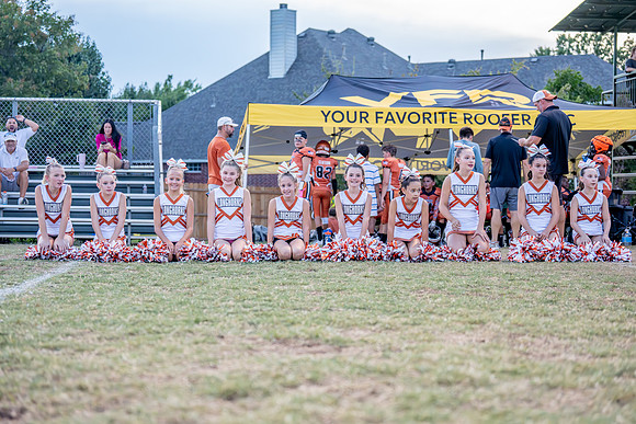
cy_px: 212
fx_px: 1269
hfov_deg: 28.1
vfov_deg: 19.0
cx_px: 312
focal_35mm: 72
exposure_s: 1/640
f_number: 2.8
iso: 5000
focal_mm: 70
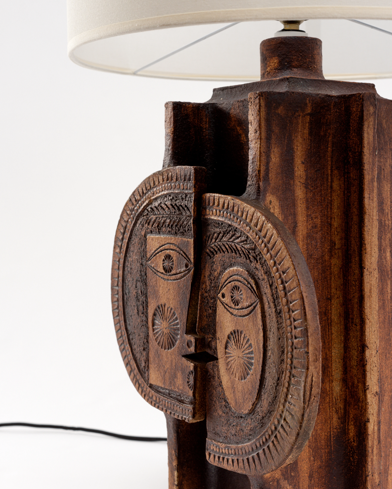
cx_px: 194
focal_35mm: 59
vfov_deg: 31.9
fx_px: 856
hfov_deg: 25.8
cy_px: 267
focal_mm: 50
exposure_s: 1/400
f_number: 8
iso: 250
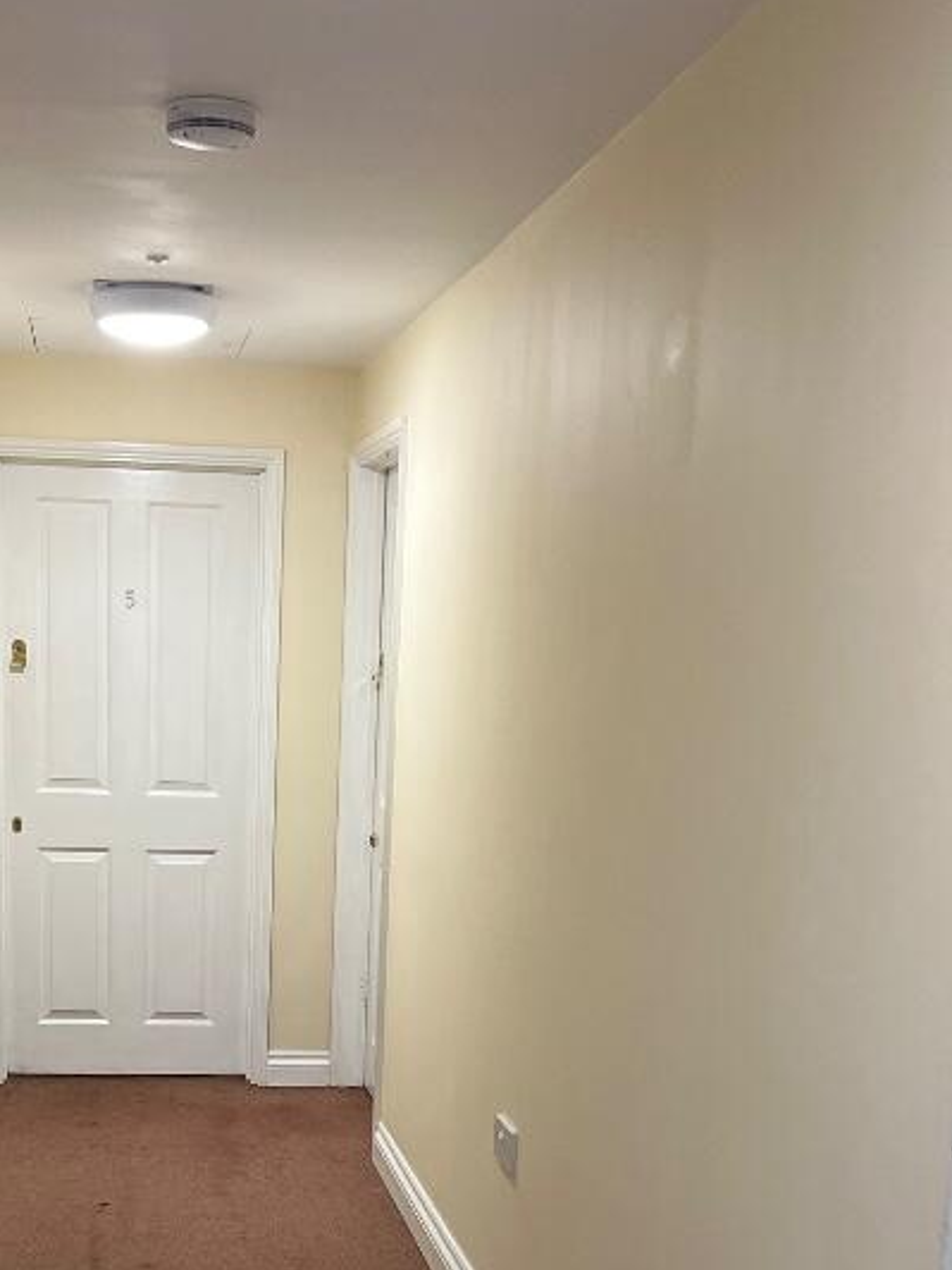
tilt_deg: -13.1
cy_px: 1046
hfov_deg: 28.9
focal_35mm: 50
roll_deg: -2.1
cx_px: 303
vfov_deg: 36.7
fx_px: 1833
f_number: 1.5
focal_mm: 5.7
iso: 125
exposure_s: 1/100
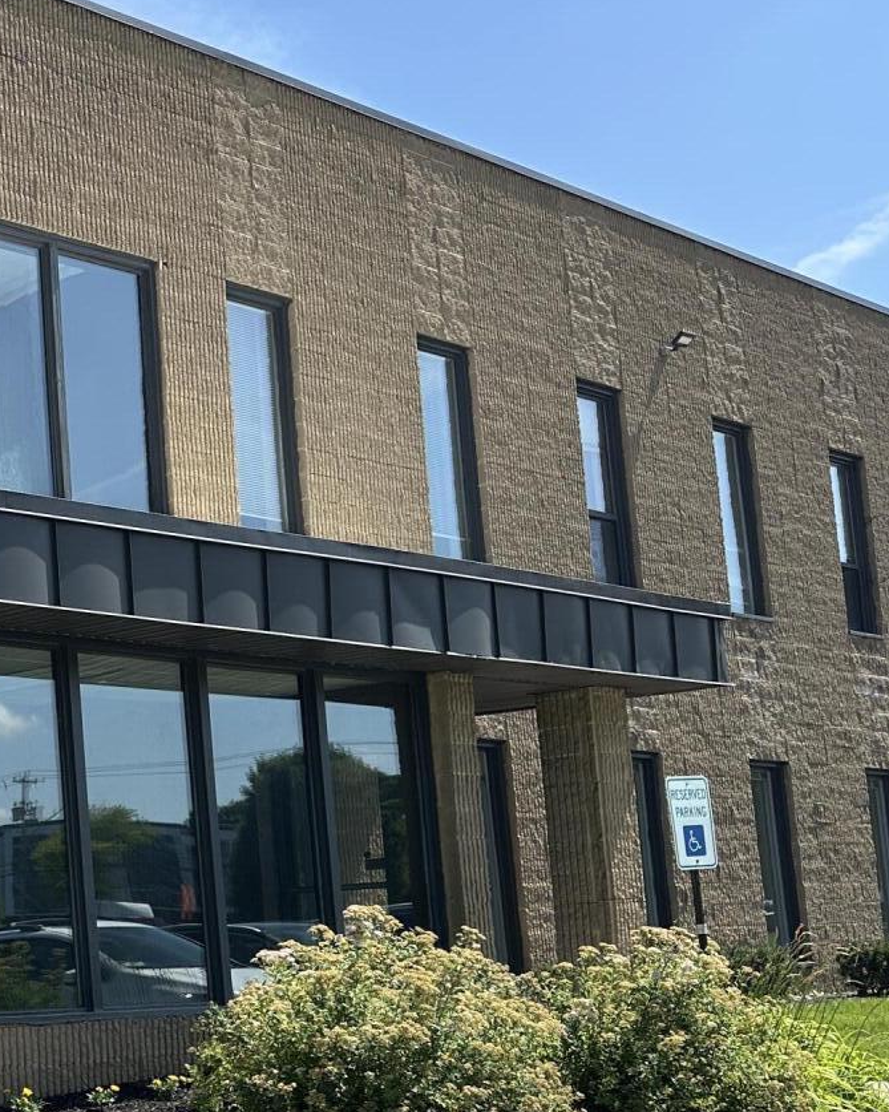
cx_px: -260
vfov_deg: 33.2
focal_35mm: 56
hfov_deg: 23.9
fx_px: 1843
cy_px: 775
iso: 80
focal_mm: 6.86
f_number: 1.78
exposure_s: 1/2469
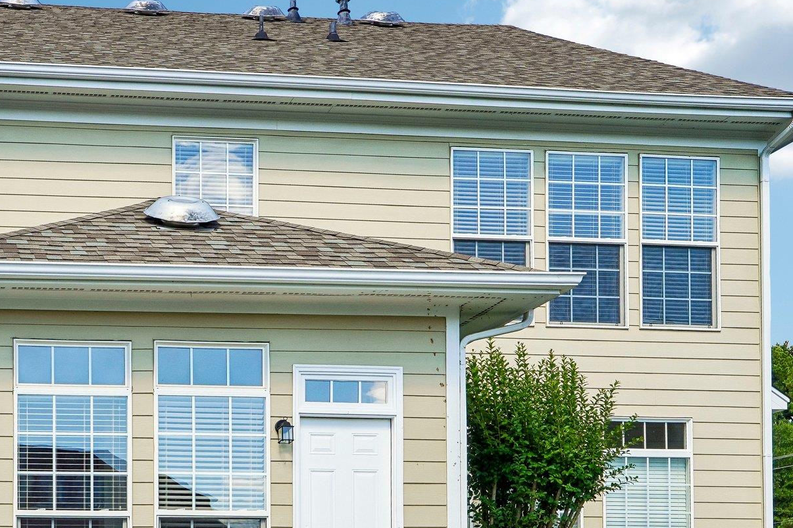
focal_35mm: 51
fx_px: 1123
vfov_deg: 25.9
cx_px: 257
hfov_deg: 38.4
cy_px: 440
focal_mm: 20
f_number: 8
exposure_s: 1/90
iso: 100
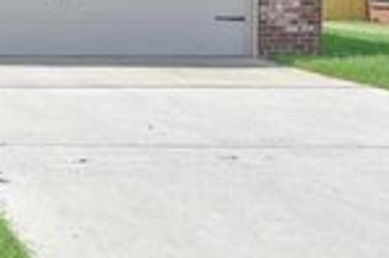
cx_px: -159
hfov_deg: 18.4
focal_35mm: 101
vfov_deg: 13.3
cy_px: -12
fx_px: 1090
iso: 110
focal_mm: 20
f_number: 8
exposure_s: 1/250
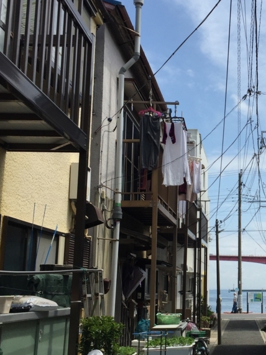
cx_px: 237
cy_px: 190
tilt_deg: +10.7
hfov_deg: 27.1
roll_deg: +0.2
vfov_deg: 36.8
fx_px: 533
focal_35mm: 52
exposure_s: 1/2475
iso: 32
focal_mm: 4.15
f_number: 2.2
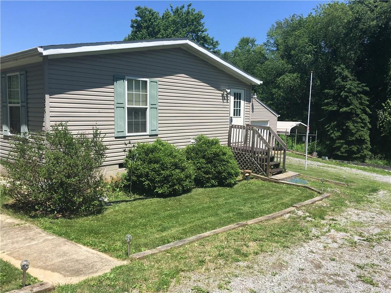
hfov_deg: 61.7
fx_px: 328
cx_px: 196
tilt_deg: -5.9
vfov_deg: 48.2
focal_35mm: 29
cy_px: 146
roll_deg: -0.6
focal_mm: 4.15
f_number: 2.2
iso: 25
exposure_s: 1/1241
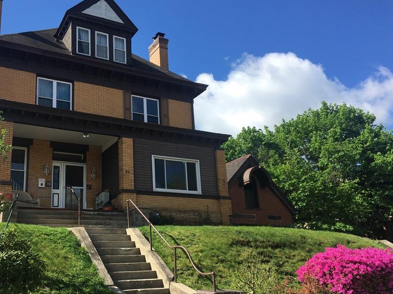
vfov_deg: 38.6
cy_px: 163
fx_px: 420
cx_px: 157
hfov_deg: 49.8
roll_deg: +2.3
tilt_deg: +16.6
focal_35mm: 37
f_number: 2.2
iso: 25
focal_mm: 4.15
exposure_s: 1/1131
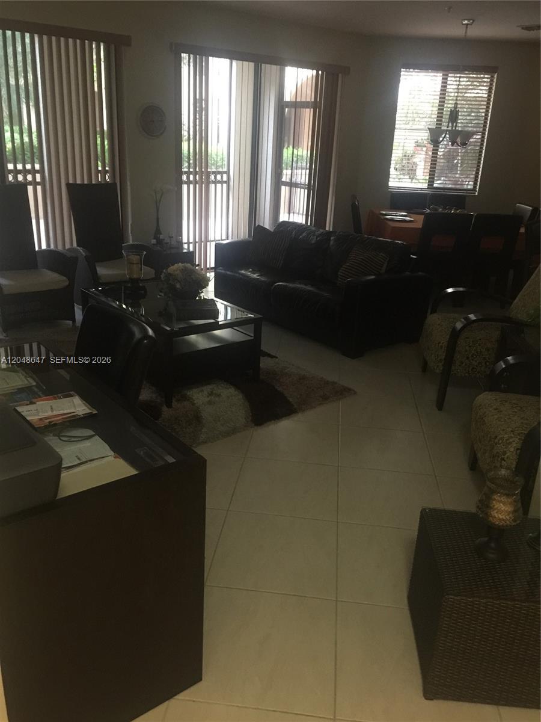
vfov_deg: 61.7
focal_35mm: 29
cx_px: 270
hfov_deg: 48.2
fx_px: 604
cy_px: 361
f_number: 2.2
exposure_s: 1/10
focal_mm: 4.15
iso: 125
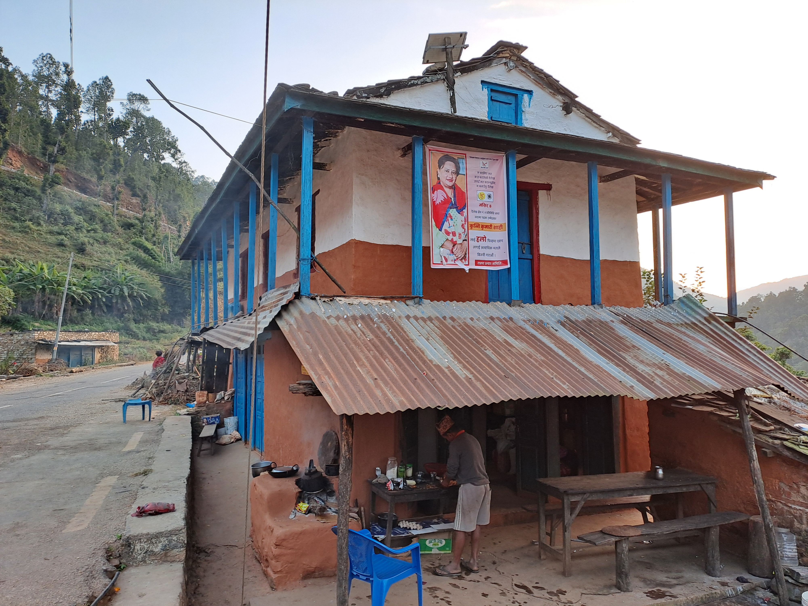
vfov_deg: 54.9
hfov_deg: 69.4
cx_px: 404
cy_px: 303
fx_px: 584
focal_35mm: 25
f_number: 1.8
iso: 32
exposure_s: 1/50
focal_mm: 4.65
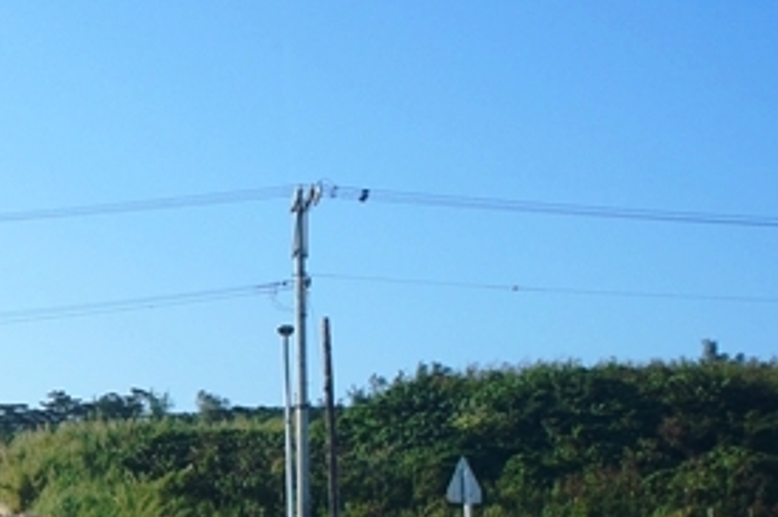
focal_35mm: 96
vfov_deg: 14.1
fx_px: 2073
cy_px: 431
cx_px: -127
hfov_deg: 20.1
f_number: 6.3
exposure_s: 1/500
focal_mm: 22
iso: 200
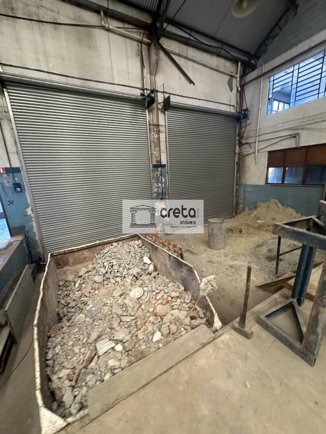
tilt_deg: -13.7
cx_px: 163
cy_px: 217
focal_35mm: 14
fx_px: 176
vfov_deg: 102.1
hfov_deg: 85.7
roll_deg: +3.1
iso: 200
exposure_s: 1/60
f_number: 2.2
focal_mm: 2.22
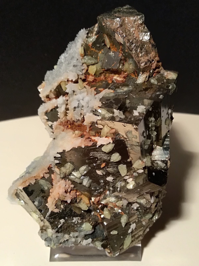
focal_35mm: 26
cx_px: 100
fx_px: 199
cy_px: 133
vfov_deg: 67.3
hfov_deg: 53.1
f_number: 2
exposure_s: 1/33.3
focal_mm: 3.54
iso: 342
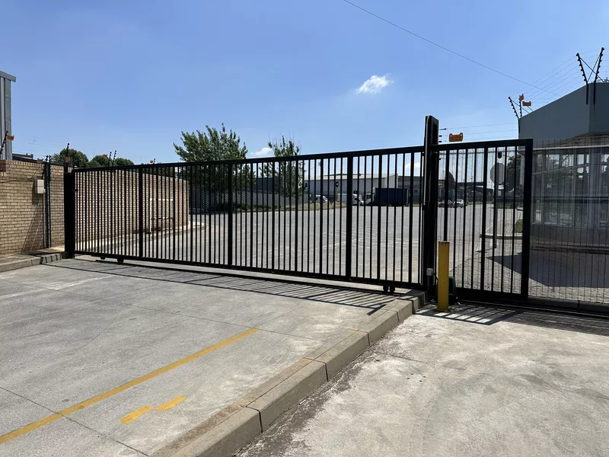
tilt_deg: -3.1
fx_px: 422
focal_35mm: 24
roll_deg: -0.7
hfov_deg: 71.6
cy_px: 228
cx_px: 304
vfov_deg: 56.8
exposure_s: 1/6211
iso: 80
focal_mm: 6.86
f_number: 1.78
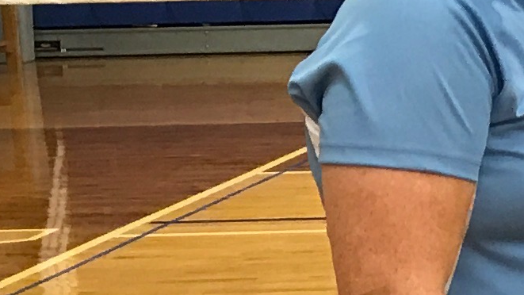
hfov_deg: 9.9
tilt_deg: -8.2
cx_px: 1324
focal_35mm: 186
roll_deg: +0.3
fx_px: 2585
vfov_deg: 6.5
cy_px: 236
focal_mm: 3.99
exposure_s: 1/30
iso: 40
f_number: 1.8
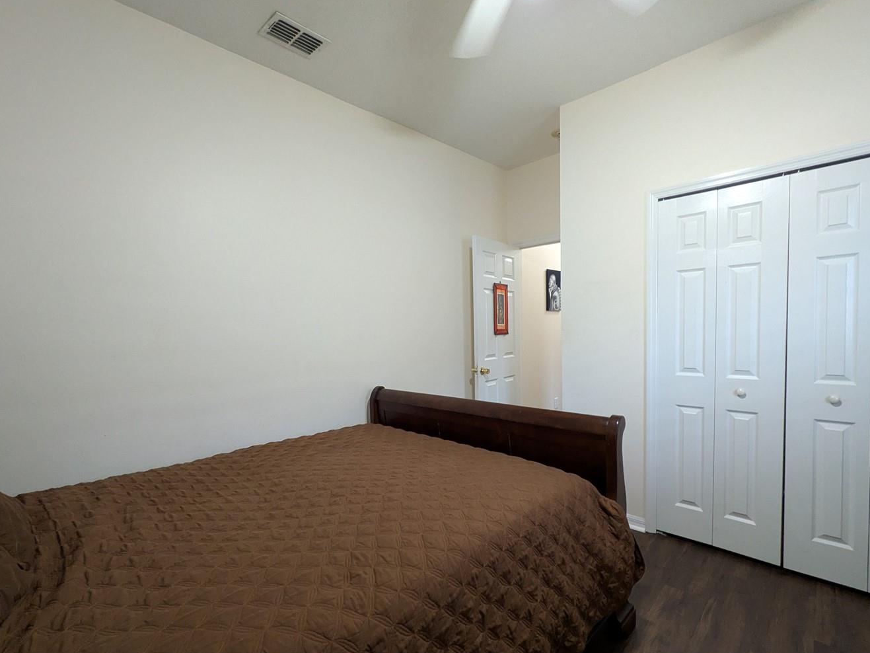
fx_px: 427
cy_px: 350
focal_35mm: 17
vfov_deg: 74.6
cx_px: 428
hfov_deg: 91.0
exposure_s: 1/24
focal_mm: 1.83
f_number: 2.2
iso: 216
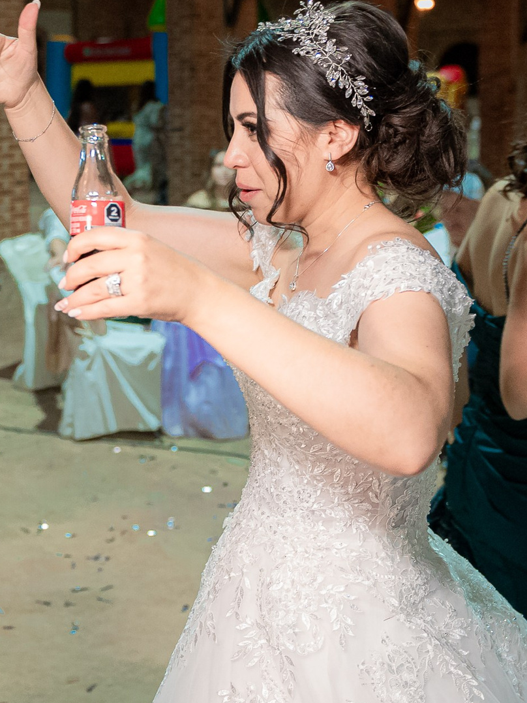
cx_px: 151
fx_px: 1299
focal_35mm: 64
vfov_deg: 30.3
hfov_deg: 22.8
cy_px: 372
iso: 5000
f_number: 3.2
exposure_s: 1/250
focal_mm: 28
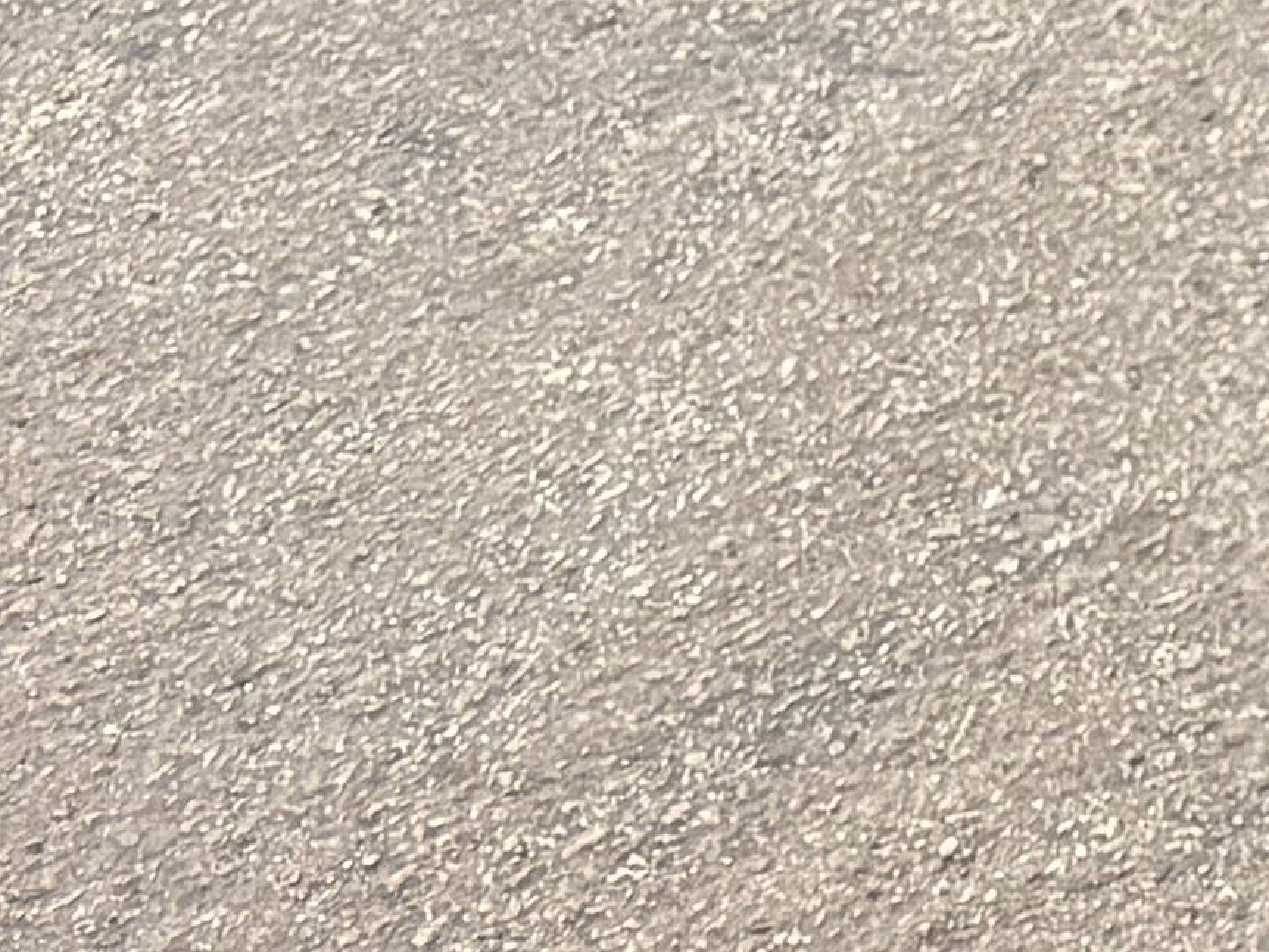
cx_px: 3717
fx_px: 5830
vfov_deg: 8.2
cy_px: -1704
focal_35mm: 159
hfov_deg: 9.7
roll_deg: -0.1
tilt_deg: -20.5
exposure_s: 1/299
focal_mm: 6.76
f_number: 1.78
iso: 80
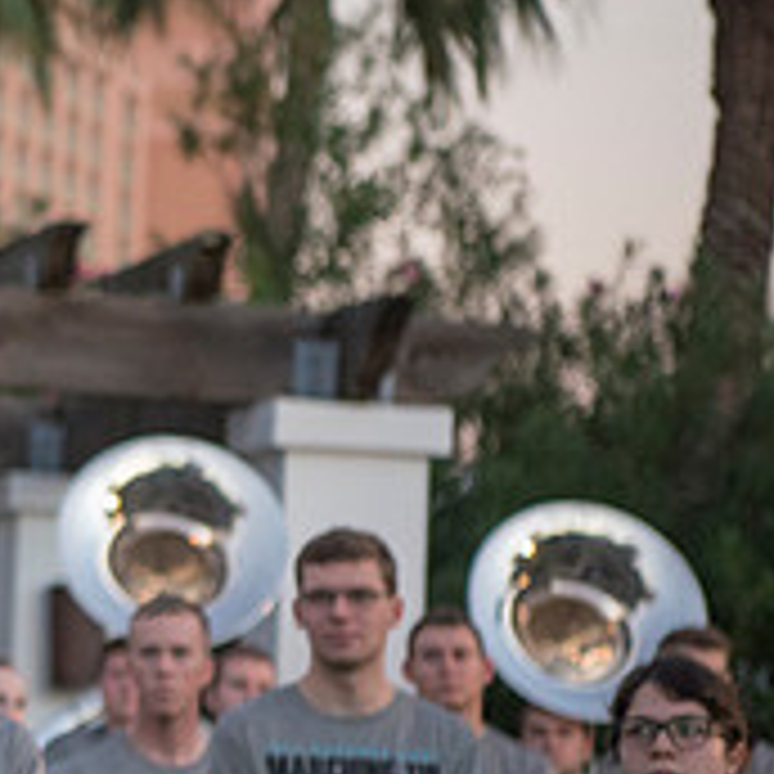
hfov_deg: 8.5
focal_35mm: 201
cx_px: -464
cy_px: 457
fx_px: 5085
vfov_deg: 8.7
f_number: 3.2
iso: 2000
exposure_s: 1/800
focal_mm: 70
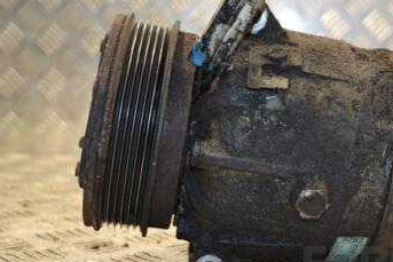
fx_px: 688
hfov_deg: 31.5
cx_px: 282
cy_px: 111
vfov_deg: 21.6
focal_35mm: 63
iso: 360
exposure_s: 1/60
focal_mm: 24
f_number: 4
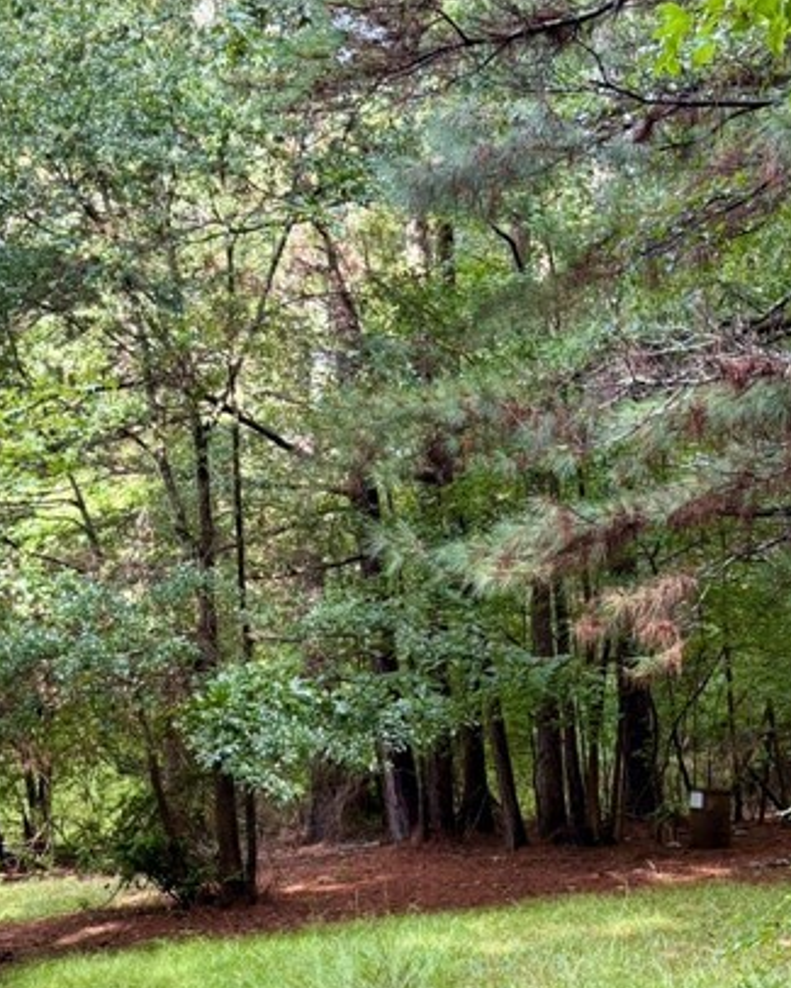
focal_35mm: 64
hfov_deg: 23.5
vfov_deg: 28.9
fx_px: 1872
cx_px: 635
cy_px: 798
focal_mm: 5.96
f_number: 1.6
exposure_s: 1/122
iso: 80
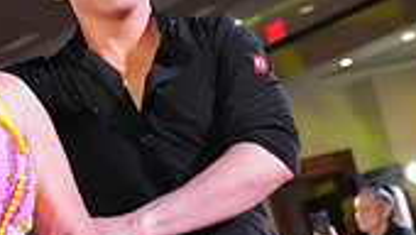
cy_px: 414
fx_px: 1579
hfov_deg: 14.8
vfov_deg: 8.2
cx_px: 23
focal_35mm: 143
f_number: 4.5
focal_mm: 40
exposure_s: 1/400
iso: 8000
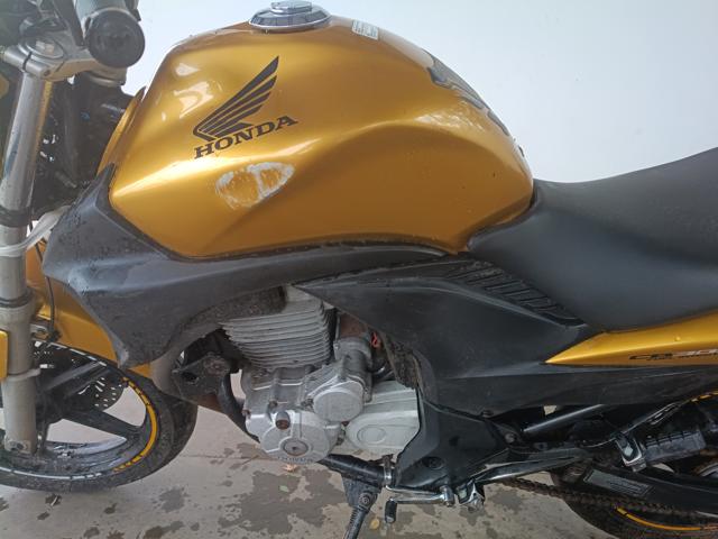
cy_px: 270
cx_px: 359
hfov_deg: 67.3
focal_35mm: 26
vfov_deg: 53.1
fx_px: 539
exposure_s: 1/120
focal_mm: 4.81
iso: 538
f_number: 1.8
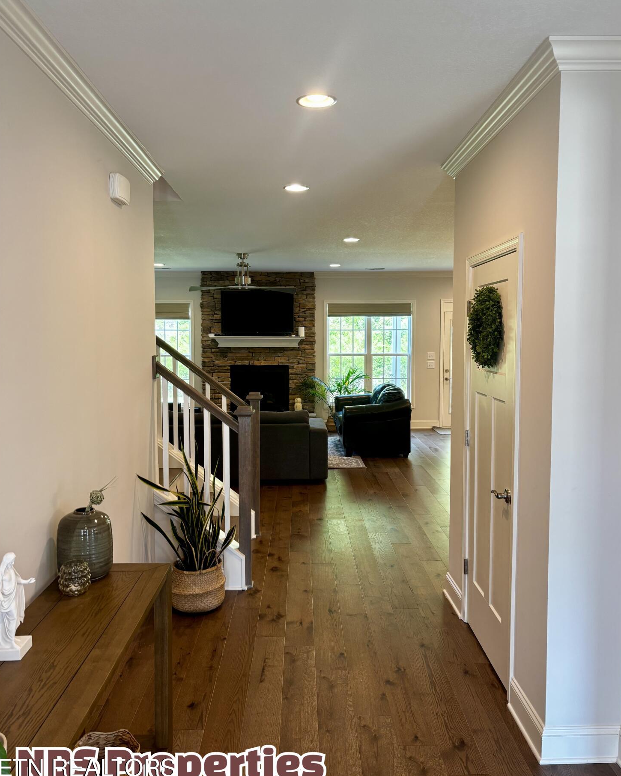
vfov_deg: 62.2
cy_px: 379
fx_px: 643
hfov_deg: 51.5
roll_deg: -0.3
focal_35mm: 28
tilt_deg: -3.3
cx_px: 316
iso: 100
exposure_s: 1/60
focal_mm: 5.96
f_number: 1.6
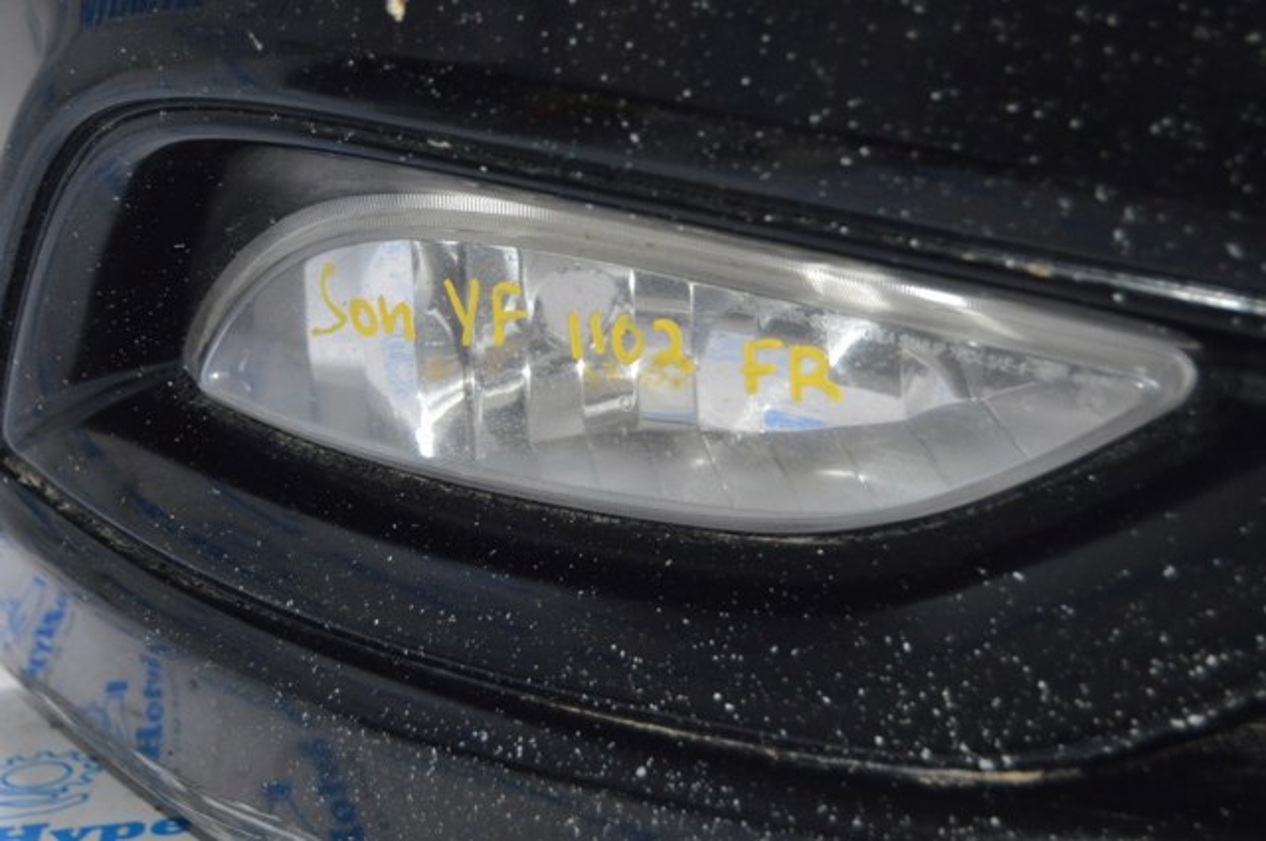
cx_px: 633
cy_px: 420
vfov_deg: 21.5
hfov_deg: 31.9
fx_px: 2213
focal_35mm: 63
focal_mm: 42
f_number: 5
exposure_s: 1/60
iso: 2000
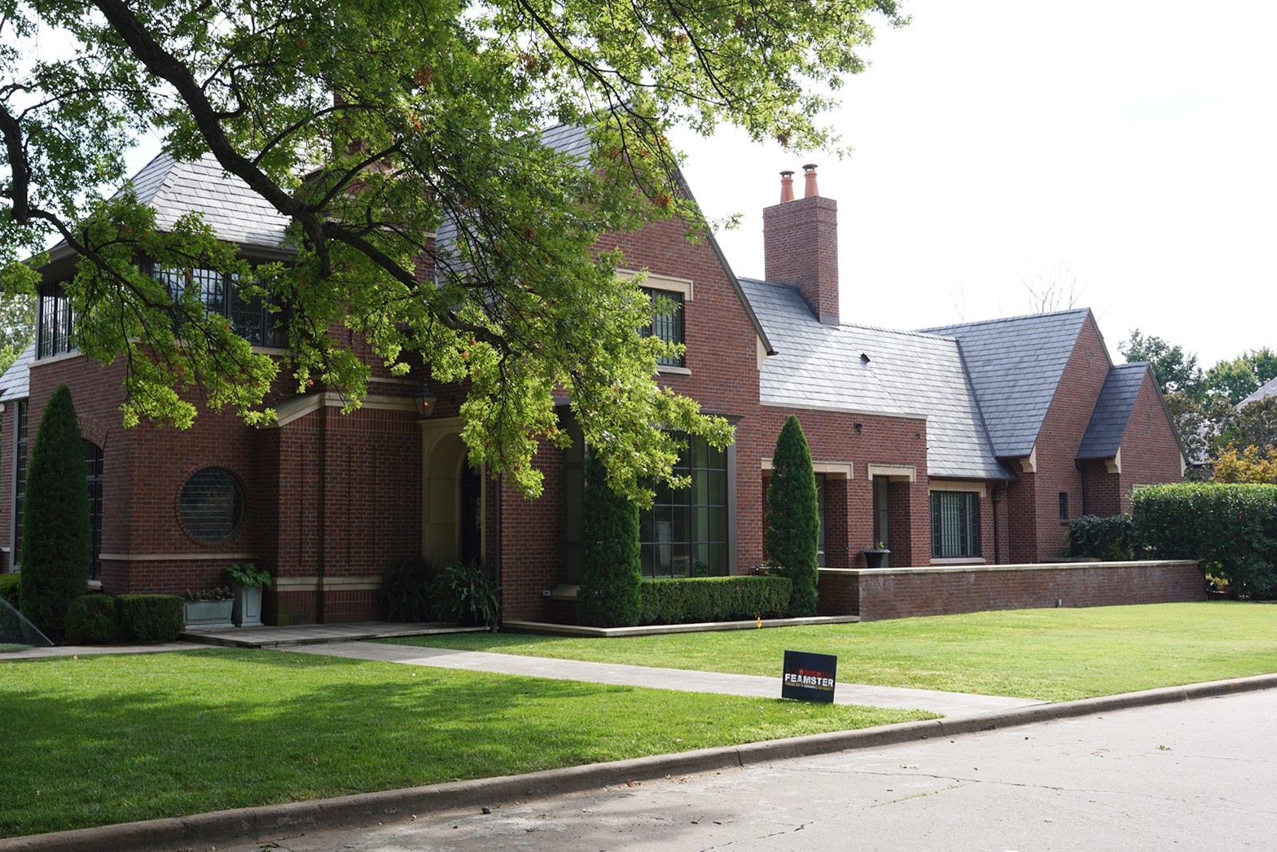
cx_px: 511
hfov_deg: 51.5
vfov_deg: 35.9
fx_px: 1313
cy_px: 384
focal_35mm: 37
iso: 100
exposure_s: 1/100
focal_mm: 29
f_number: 8
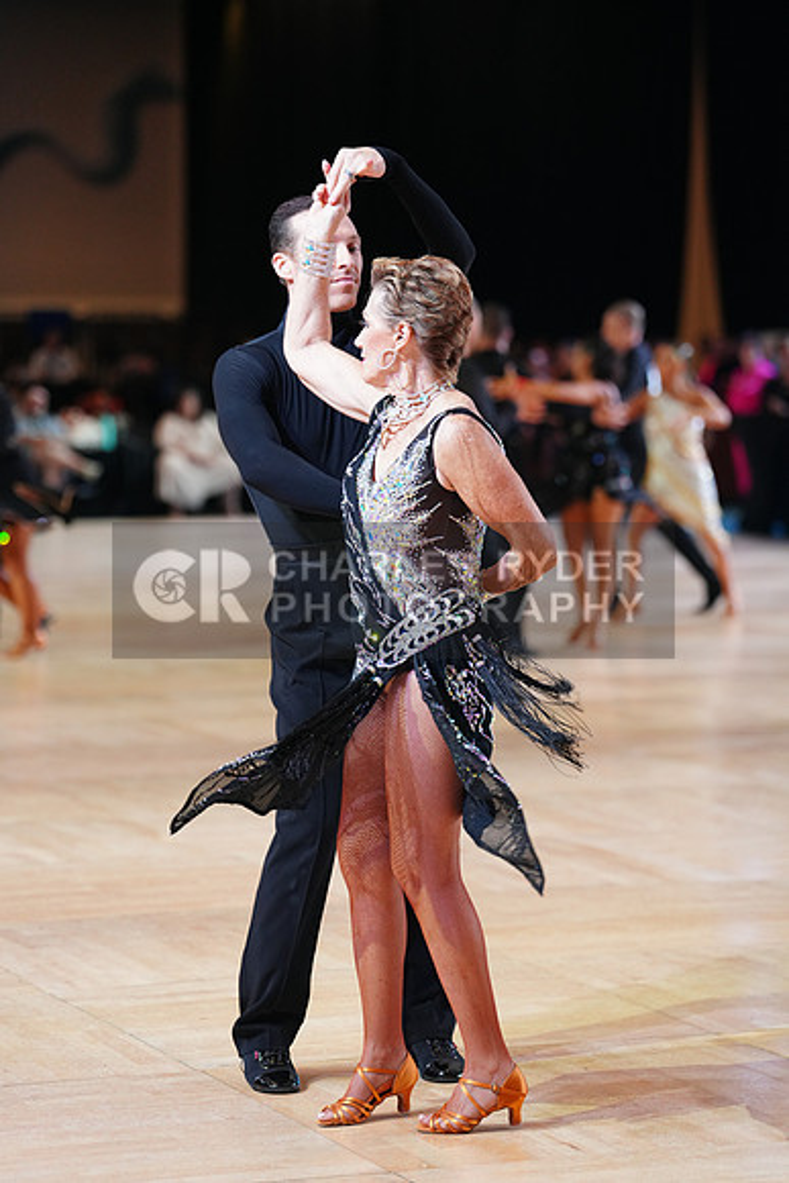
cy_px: 592
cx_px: 394
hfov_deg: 11.2
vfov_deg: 16.8
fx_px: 4008
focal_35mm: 122
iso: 2000
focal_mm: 122
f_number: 2.8
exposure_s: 1/400
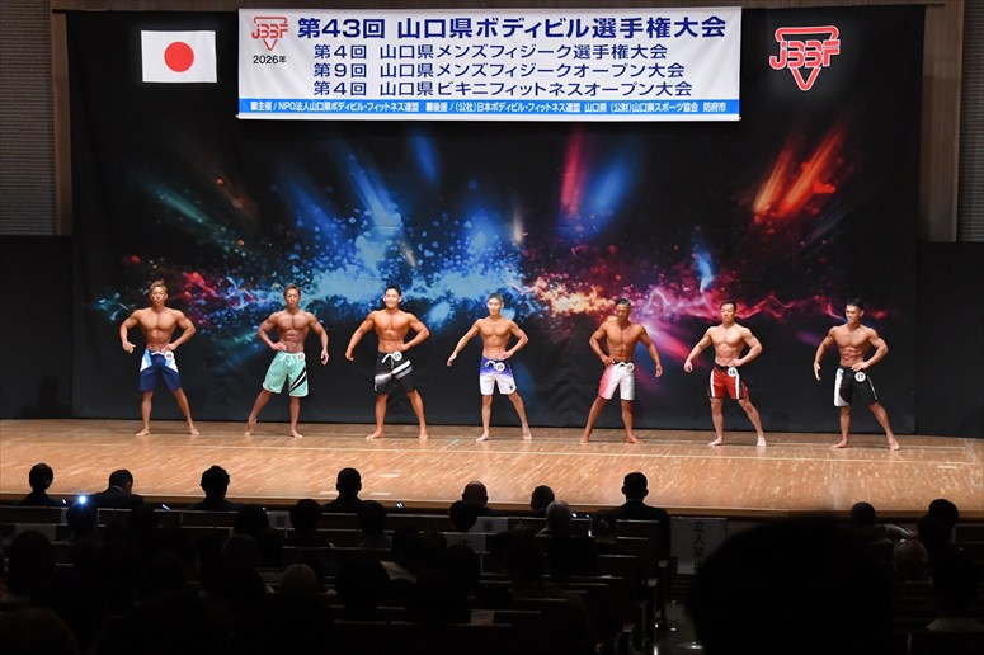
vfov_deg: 15.7
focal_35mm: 87
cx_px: 492
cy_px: 328
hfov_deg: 23.4
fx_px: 2377
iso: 8000
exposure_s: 1/400
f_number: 5.6
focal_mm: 58
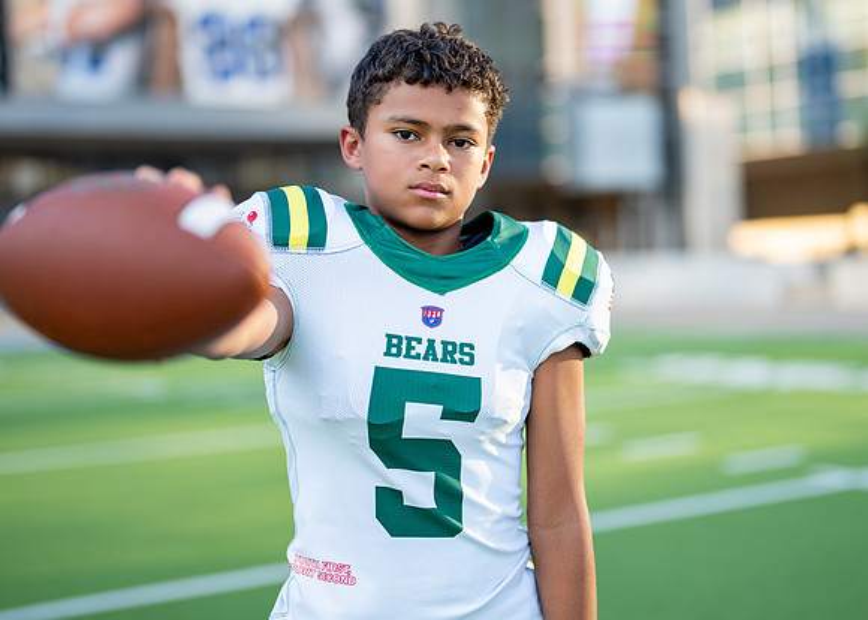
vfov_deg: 21.1
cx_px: 470
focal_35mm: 67
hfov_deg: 29.2
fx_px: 1663
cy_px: 282
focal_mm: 50
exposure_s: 1/2000
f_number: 1.2
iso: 100
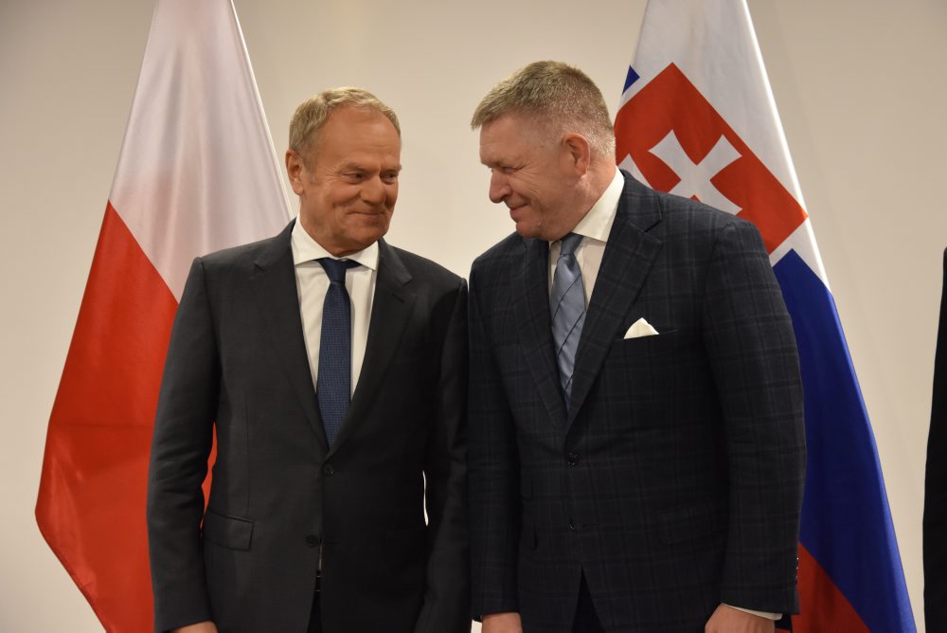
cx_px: 474
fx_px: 2290
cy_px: 316
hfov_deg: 23.4
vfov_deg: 15.7
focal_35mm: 87
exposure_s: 1/60
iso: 1600
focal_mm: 58
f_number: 5
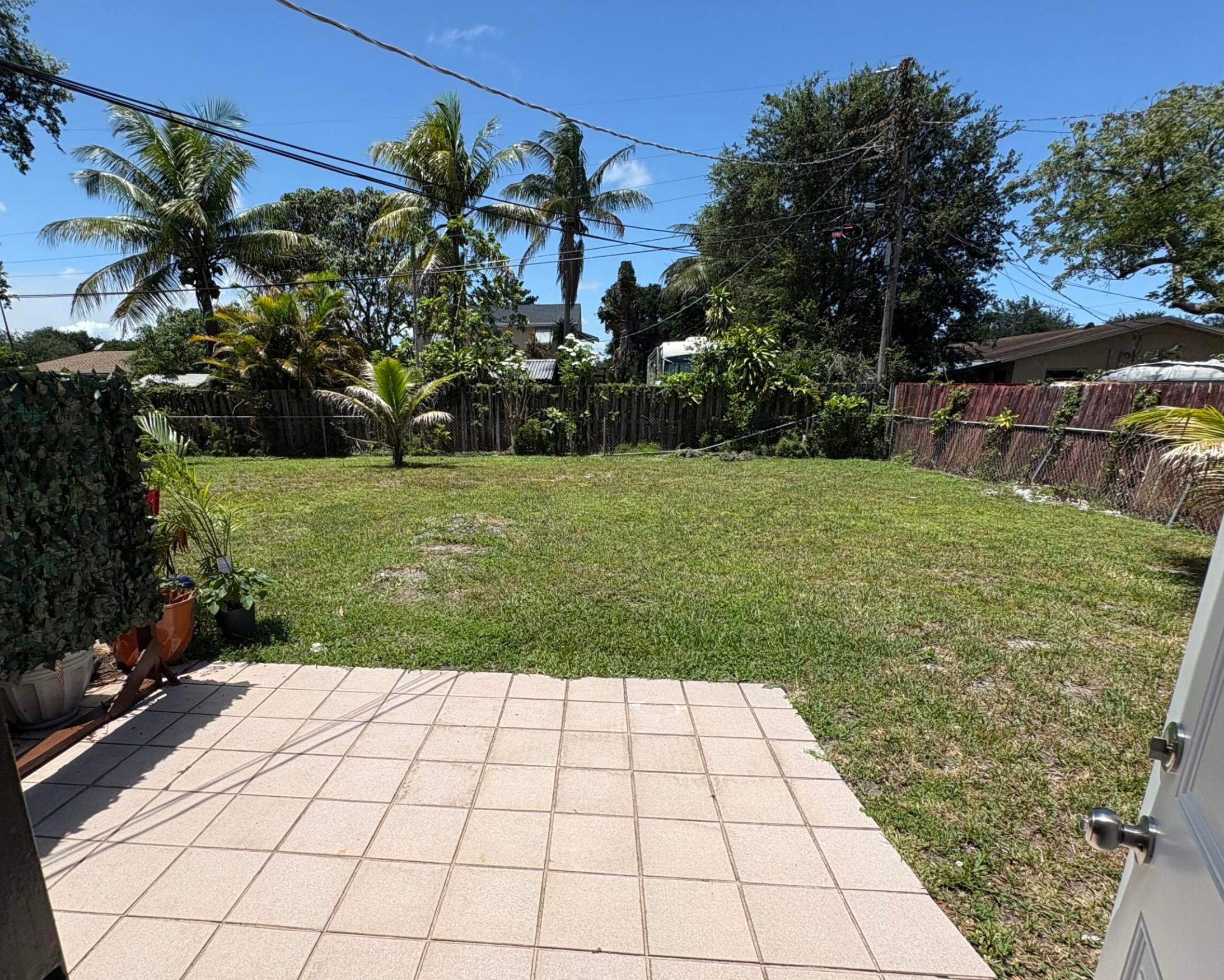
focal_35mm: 18
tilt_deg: -14.5
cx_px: 543
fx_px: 652
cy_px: 566
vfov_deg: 73.3
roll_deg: +0.0
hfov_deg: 86.0
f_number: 2.2
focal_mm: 2.22
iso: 50
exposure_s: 1/2494
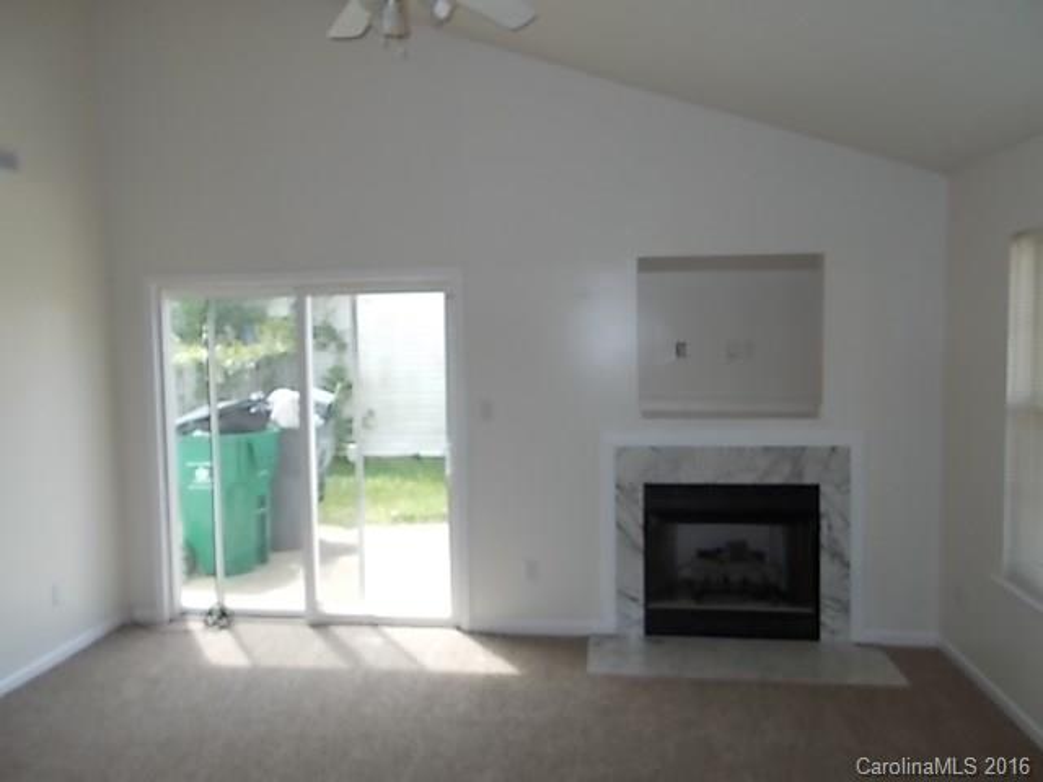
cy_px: 391
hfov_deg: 67.3
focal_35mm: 26
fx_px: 783
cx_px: 522
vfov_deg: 53.1
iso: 80
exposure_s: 1/125
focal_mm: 4.6
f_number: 3.2
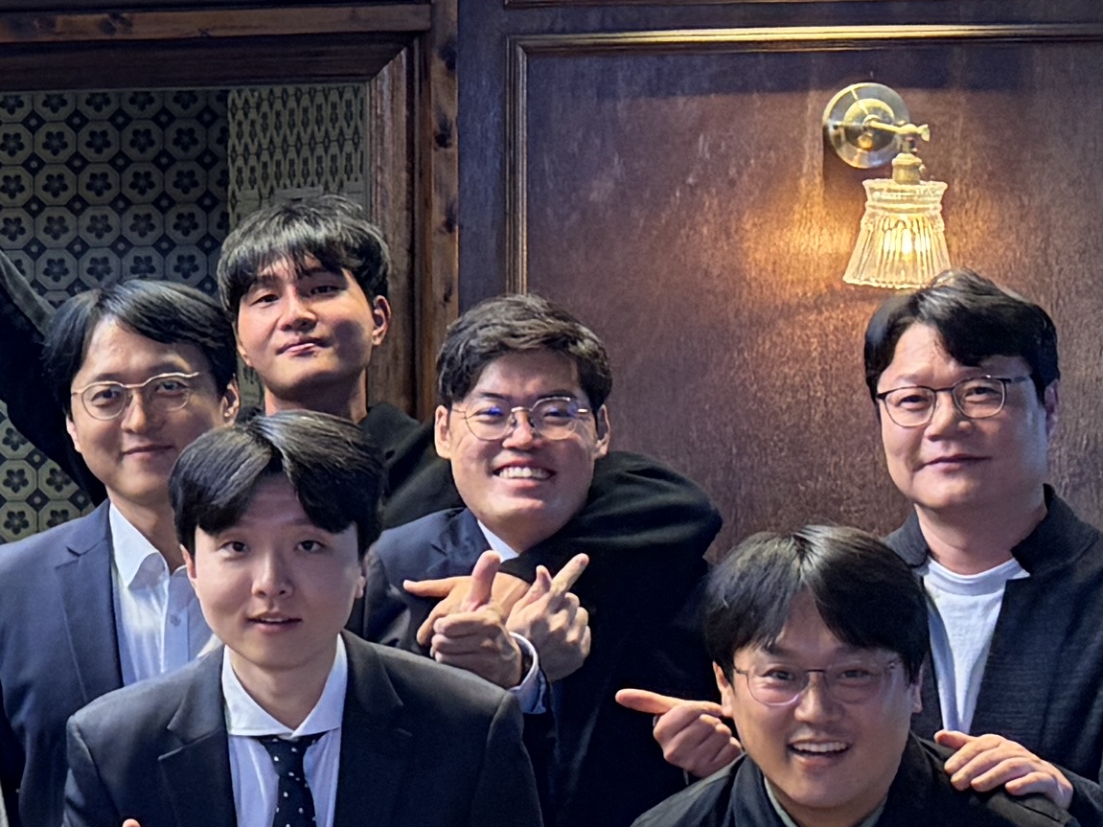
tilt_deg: -2.9
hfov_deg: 14.0
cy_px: 447
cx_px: -710
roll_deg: +1.6
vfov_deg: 11.5
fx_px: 4110
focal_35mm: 129
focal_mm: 5.96
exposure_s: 1/60
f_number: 1.6
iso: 320
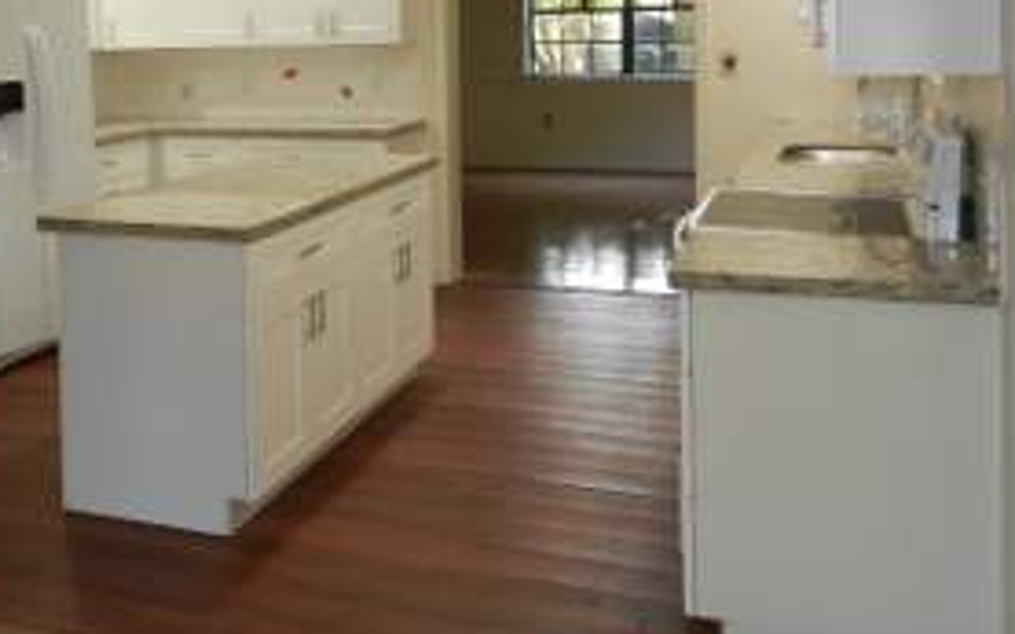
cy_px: 99
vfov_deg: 27.3
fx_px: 1272
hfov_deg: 42.1
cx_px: 242
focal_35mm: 46
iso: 200
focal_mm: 4.5
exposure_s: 1/30
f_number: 3.5
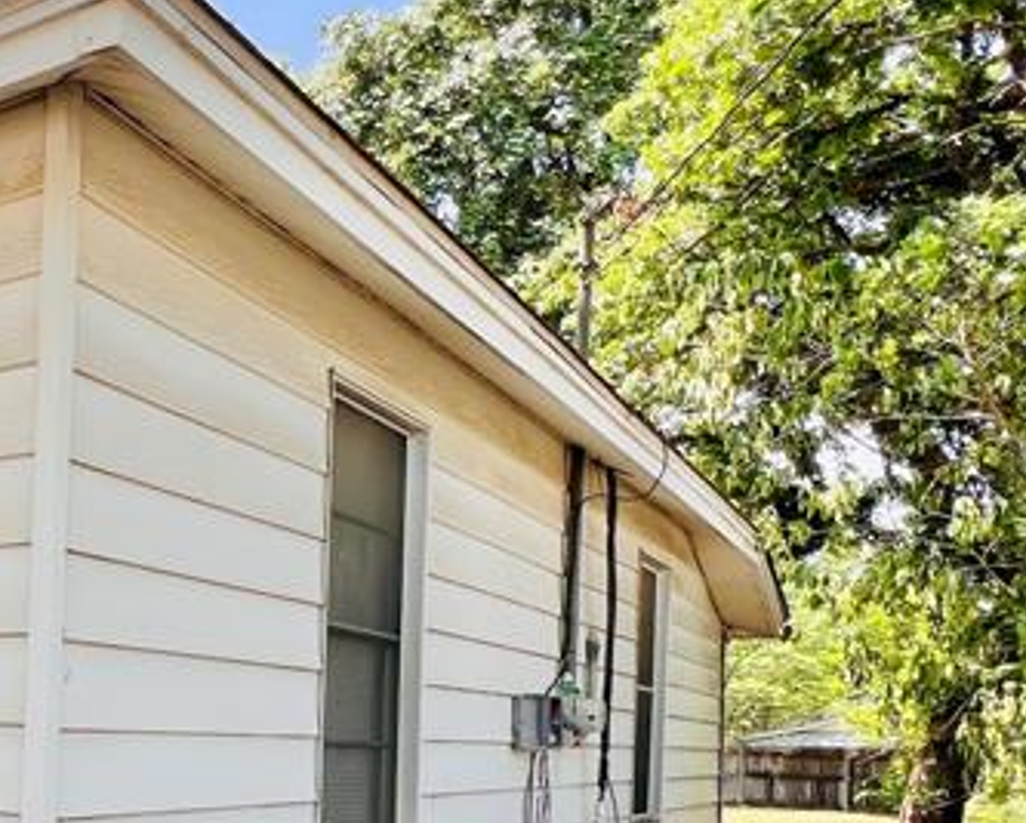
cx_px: -105
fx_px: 1185
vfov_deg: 36.2
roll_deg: -2.0
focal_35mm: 39
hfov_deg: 38.6
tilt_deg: +0.6
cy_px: 724
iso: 32
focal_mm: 1.57
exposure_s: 1/270
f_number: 1.8
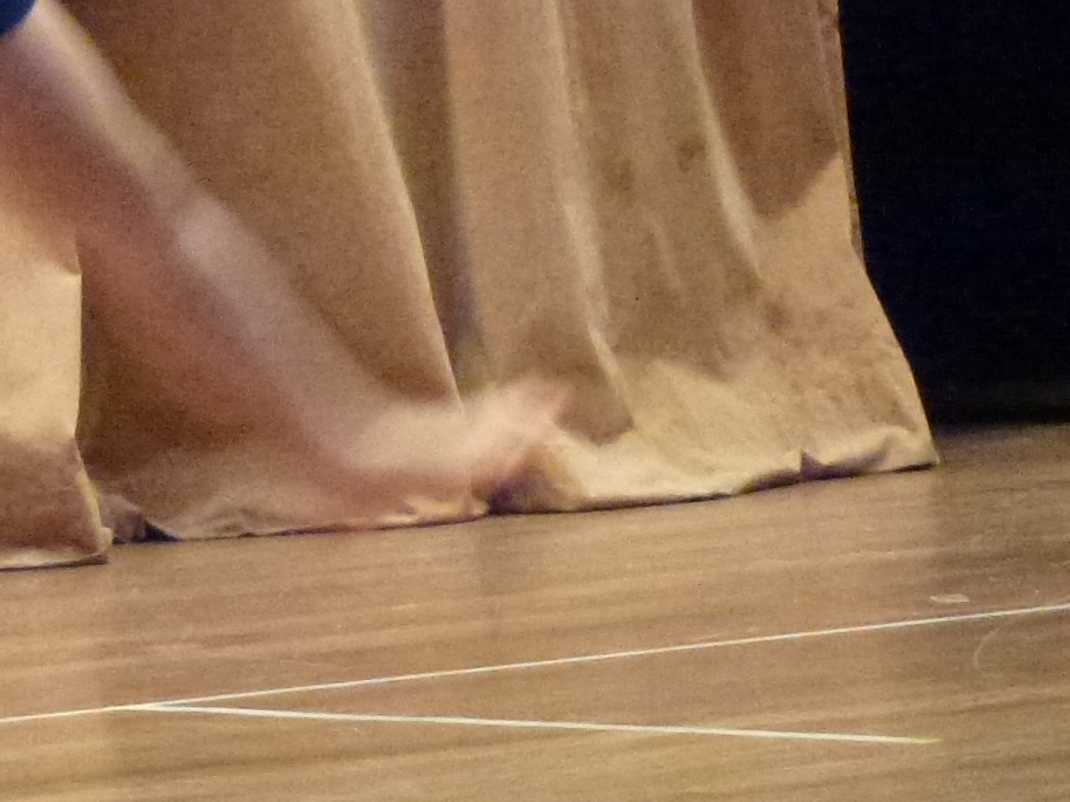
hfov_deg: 4.6
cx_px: -512
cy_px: 80
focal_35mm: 430
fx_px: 13292
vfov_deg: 3.5
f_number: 5.2
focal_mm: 23.4
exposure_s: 1/30
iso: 800
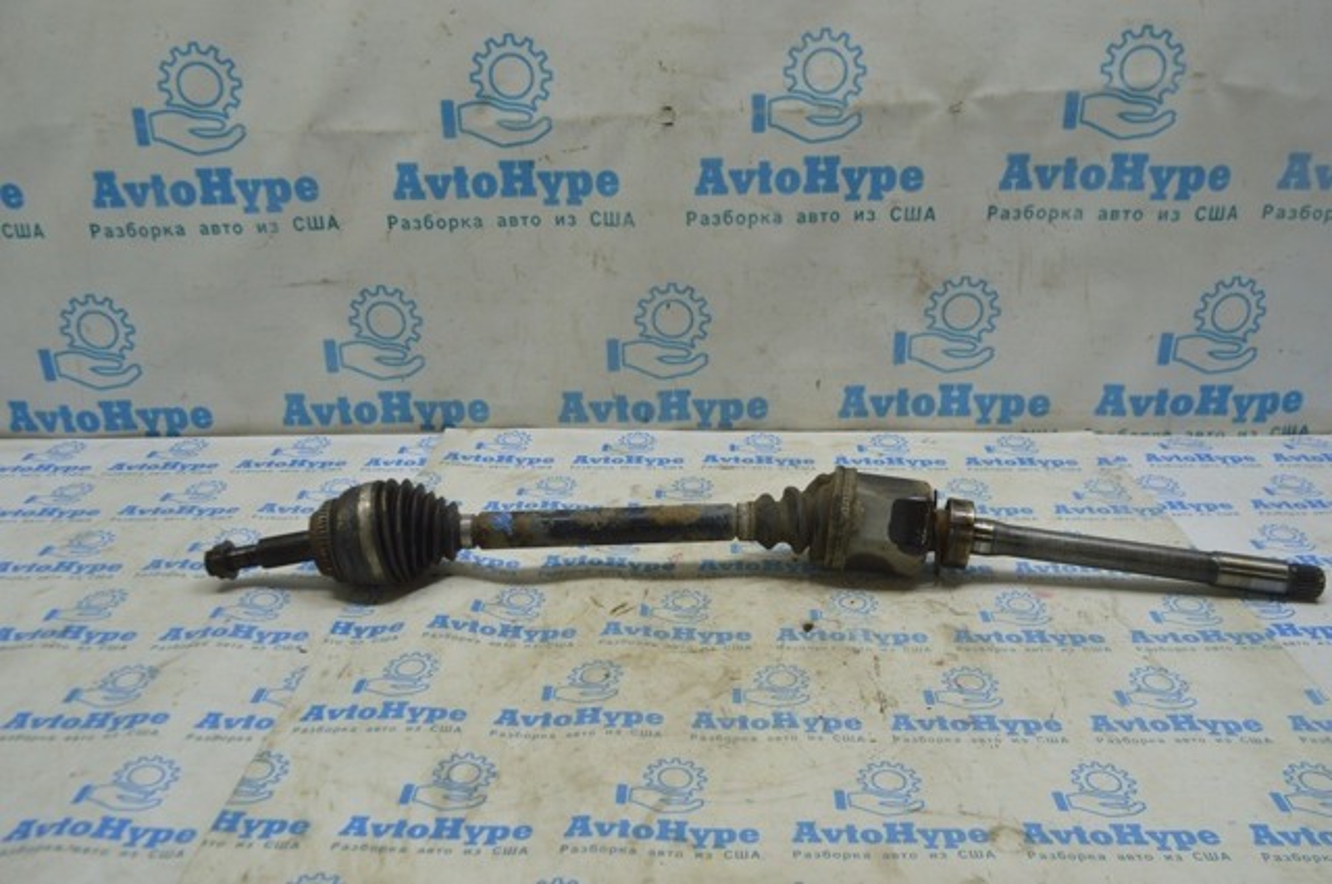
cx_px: 666
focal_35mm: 32
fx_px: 1164
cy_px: 442
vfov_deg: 41.6
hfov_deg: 59.6
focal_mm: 21
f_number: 5.6
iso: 400
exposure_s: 1/40
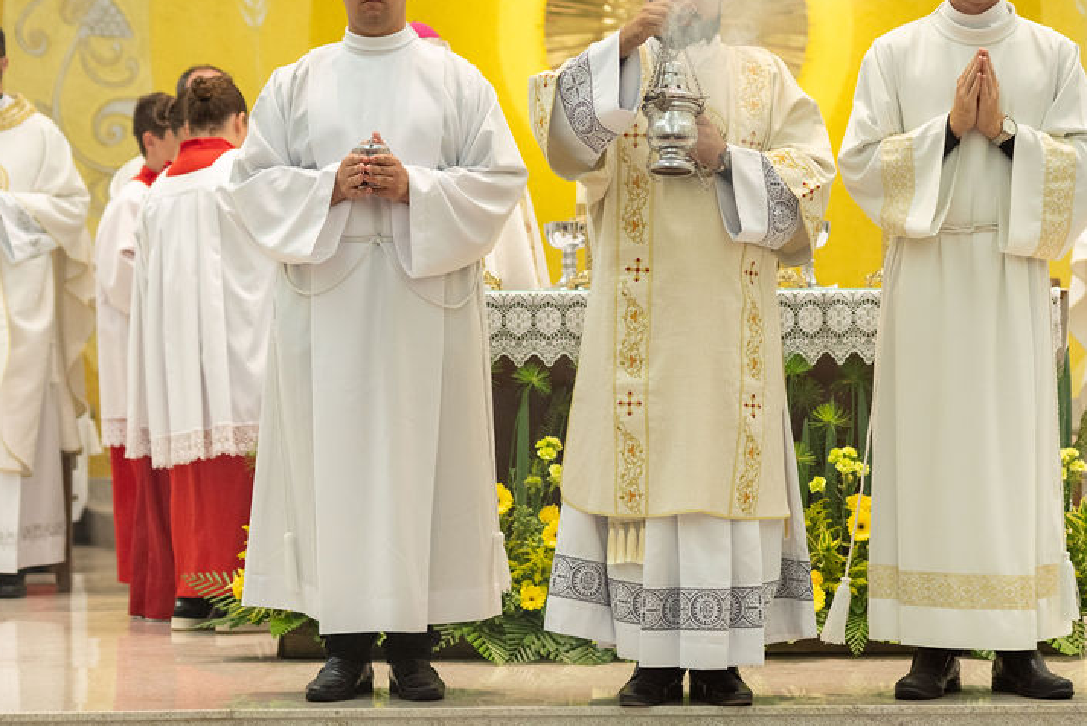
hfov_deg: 16.8
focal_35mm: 122
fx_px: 3685
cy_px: 291
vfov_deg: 11.2
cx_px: 674
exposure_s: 1/200
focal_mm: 85
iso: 2000
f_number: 3.2
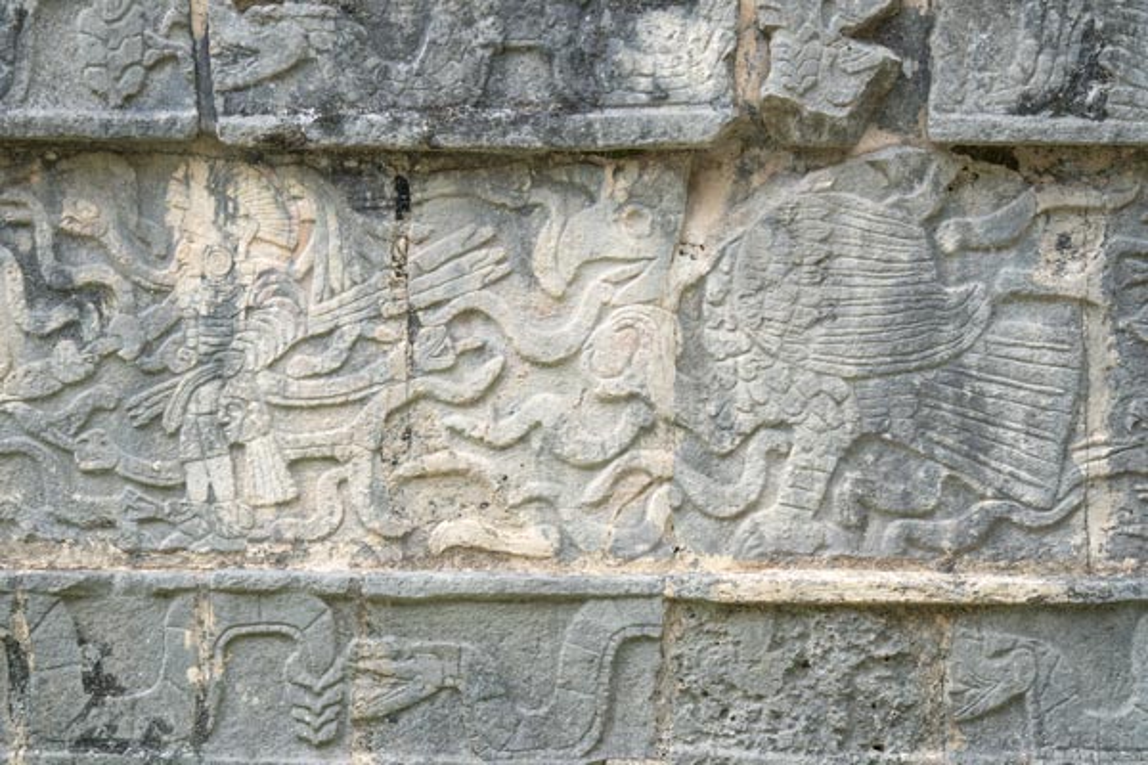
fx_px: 2710
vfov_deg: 16.1
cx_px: 574
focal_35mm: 85
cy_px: 382
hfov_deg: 23.9
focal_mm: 85
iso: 250
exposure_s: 1/1000
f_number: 2.2
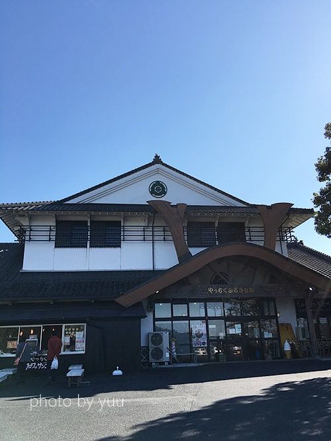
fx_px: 370
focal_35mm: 29
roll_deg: +2.2
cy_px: 220
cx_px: 166
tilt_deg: +18.6
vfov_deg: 61.7
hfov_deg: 48.2
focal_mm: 4.15
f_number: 2.2
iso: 25
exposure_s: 1/1183
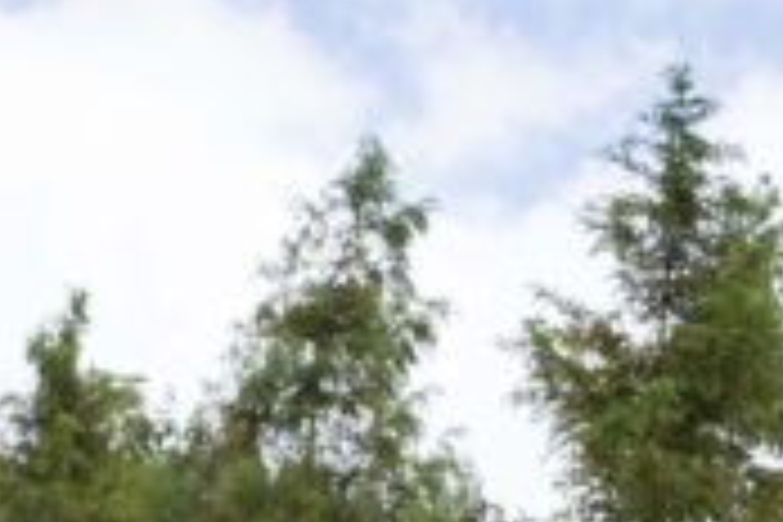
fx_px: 4741
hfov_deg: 9.4
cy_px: 1501
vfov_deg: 5.9
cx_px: 243
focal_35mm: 218
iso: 100
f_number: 9
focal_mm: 37
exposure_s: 1/100
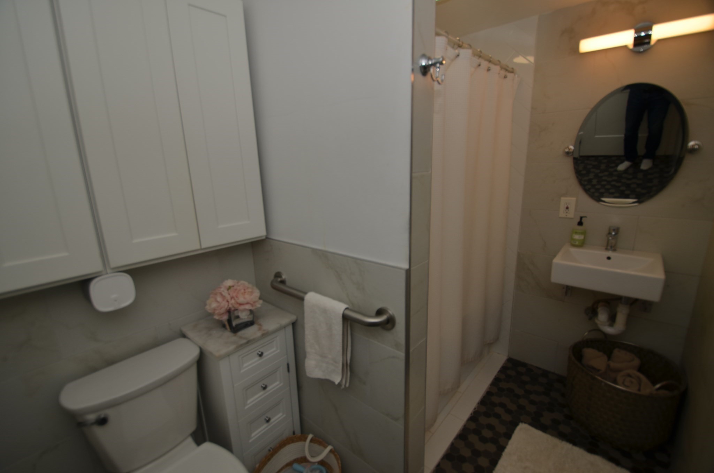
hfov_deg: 100.5
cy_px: 236
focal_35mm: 15
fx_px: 297
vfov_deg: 77.1
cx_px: 357
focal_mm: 10
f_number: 3.5
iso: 100
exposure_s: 1/200
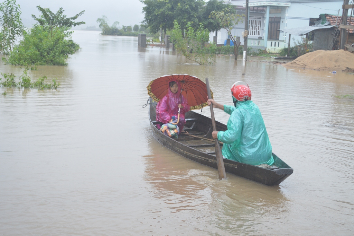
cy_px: 118
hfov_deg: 36.9
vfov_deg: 25.0
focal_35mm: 54
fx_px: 531
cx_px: 177
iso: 180
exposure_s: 1/125
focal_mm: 36
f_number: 5.6
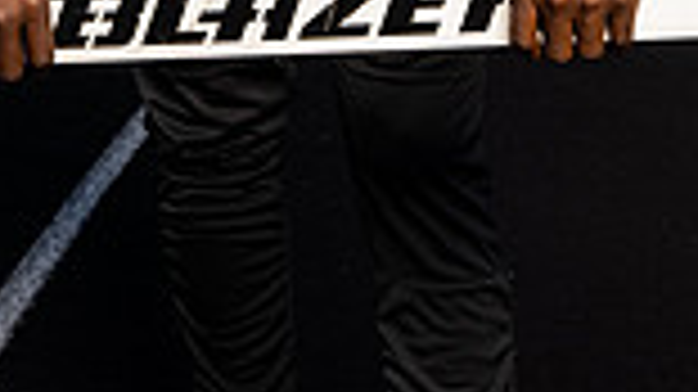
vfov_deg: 7.7
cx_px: 221
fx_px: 2701
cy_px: -541
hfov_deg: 14.7
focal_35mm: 146
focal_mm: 48
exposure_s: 1/250
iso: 200
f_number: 7.1
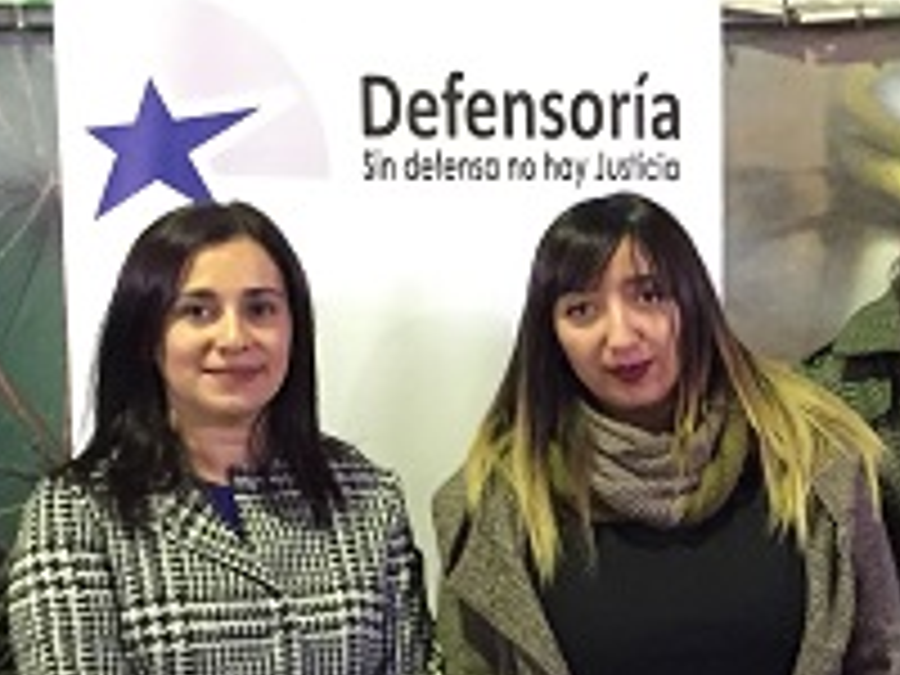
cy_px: 490
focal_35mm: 87
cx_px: 864
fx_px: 2262
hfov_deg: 21.8
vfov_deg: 16.9
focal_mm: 4.15
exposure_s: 1/17
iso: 320
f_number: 2.2
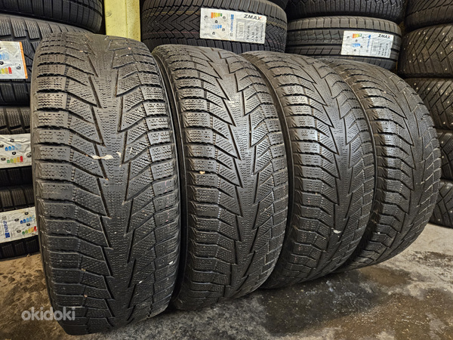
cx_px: 226
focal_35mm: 23
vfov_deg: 58.9
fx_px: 301
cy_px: 170
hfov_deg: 73.9
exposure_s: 1/25
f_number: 1.8
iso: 800
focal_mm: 5.4
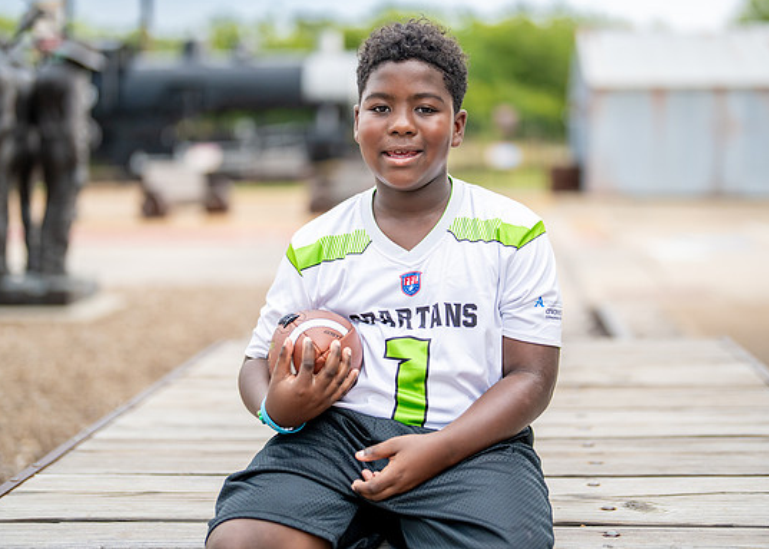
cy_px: 256
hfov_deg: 32.7
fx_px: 1310
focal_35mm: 60
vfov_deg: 23.6
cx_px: 423
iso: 500
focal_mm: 50
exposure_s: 1/640
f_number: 1.2
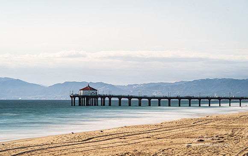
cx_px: 121
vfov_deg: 9.2
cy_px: 79
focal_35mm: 144
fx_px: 976
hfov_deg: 14.5
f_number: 8
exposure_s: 6
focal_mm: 134
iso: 80
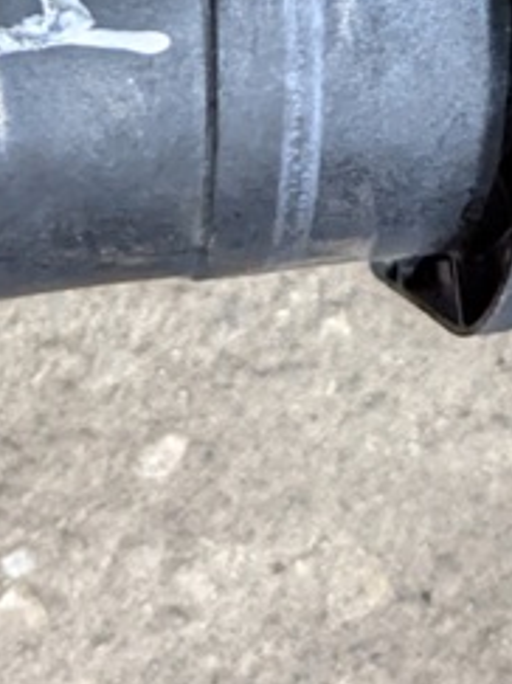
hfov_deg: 12.9
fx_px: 2250
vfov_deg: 14.8
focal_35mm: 114
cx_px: 380
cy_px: -605
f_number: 1.73
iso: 746
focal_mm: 4.38
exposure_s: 1/20
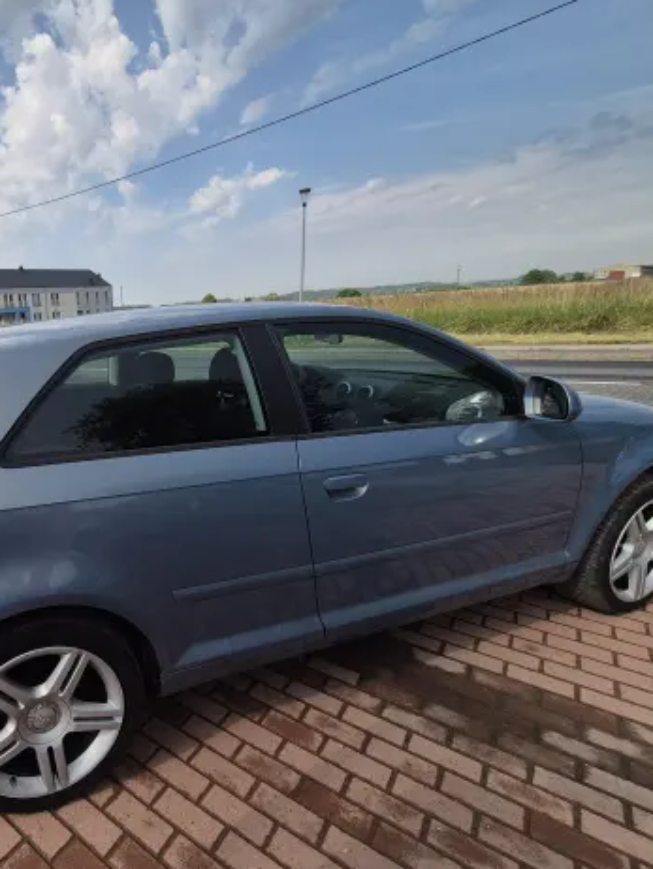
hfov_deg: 62.4
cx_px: 88
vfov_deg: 87.7
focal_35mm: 18
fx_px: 452
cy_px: 436
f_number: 2.2
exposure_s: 1/2080
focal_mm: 2.2
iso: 50
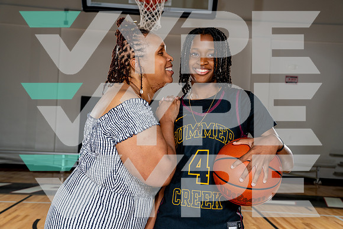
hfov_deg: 46.4
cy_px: 114
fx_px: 400
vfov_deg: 31.9
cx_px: 172
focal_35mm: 42
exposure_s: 1/250
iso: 200
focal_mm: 42
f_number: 5.6
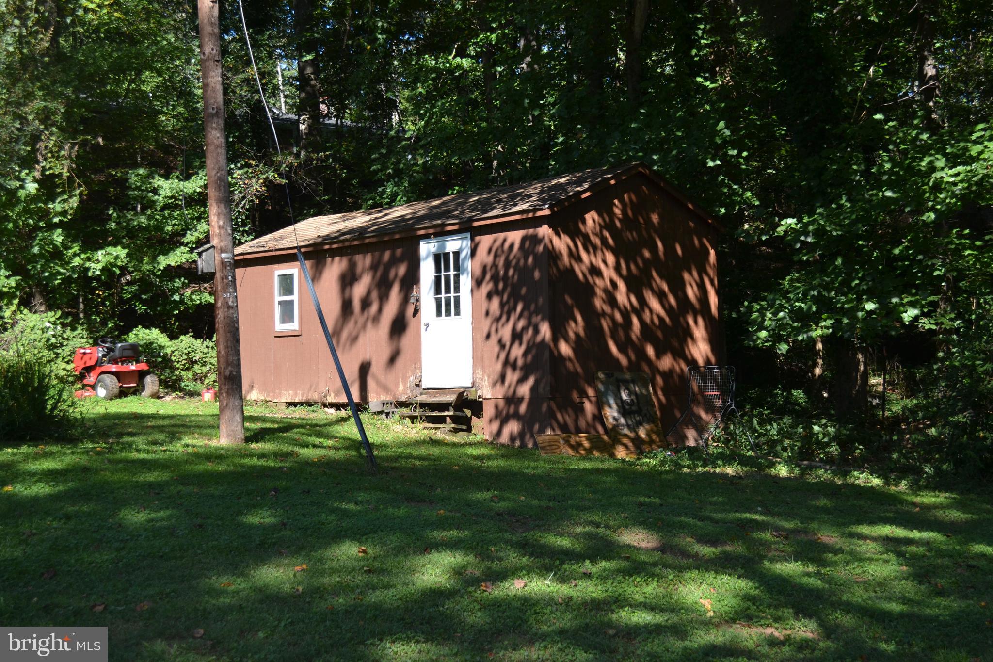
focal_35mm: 48
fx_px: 1324
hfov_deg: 41.1
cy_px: 331
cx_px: 496
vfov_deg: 28.1
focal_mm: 32
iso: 100
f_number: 4.8
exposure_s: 1/200
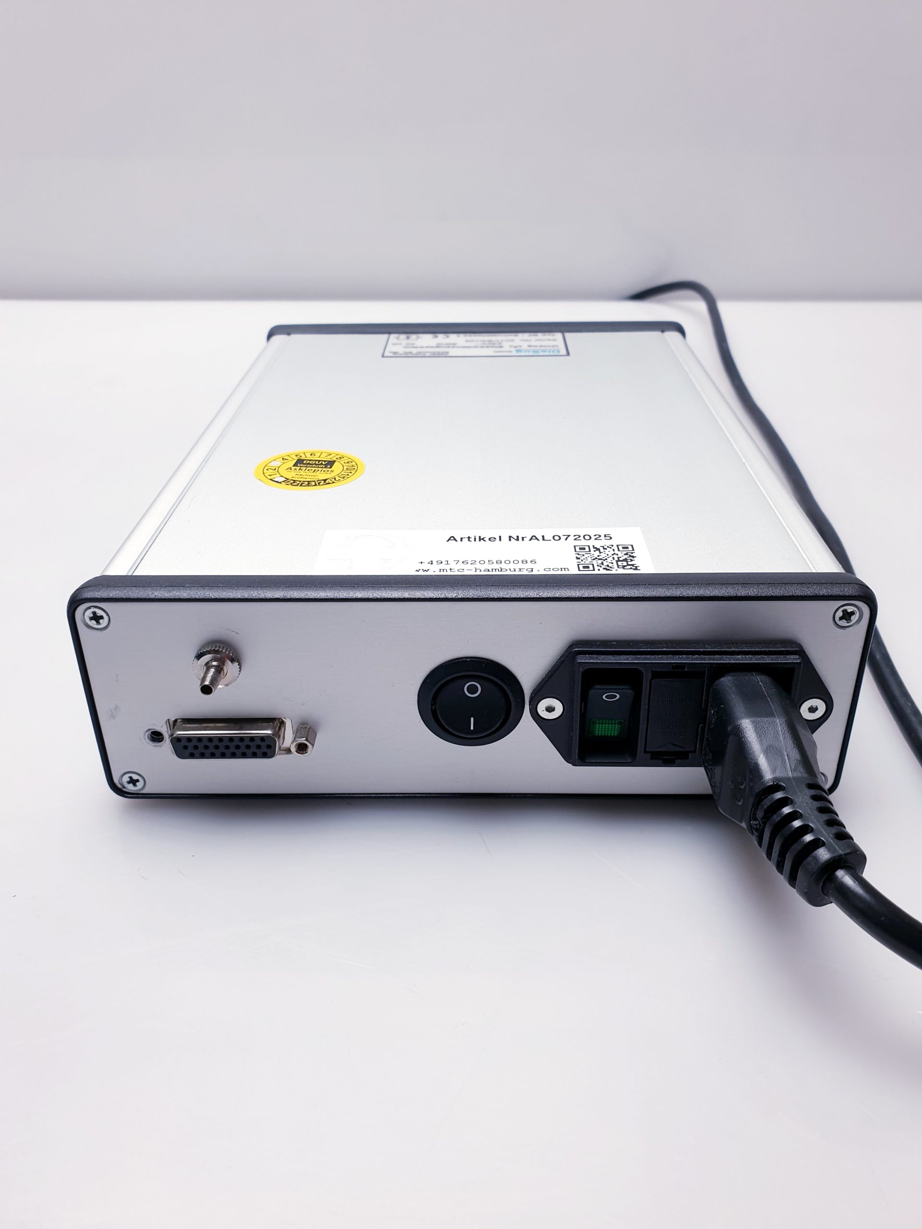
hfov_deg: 53.1
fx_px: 923
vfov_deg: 67.3
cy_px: 614
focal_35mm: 26
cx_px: 461
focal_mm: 4.3
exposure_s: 1/100
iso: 80
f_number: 2.4
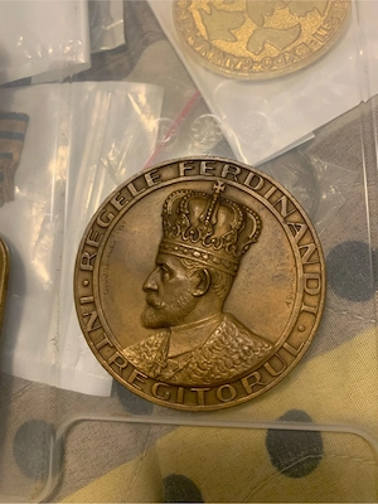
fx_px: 379
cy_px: 252
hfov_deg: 53.1
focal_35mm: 26
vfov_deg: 67.3
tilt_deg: -72.4
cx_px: 189
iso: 250
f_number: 1.8
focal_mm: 4.25
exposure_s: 1/50
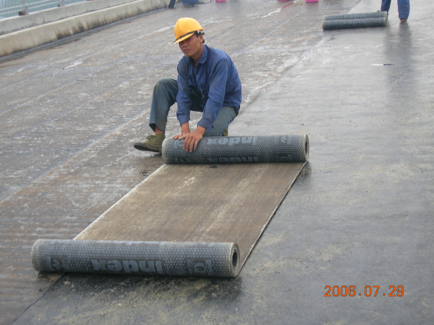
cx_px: 217
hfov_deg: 33.2
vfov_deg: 25.2
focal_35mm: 58
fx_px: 727
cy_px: 162
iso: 50
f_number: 3.5
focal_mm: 9.7
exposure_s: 1/89.2
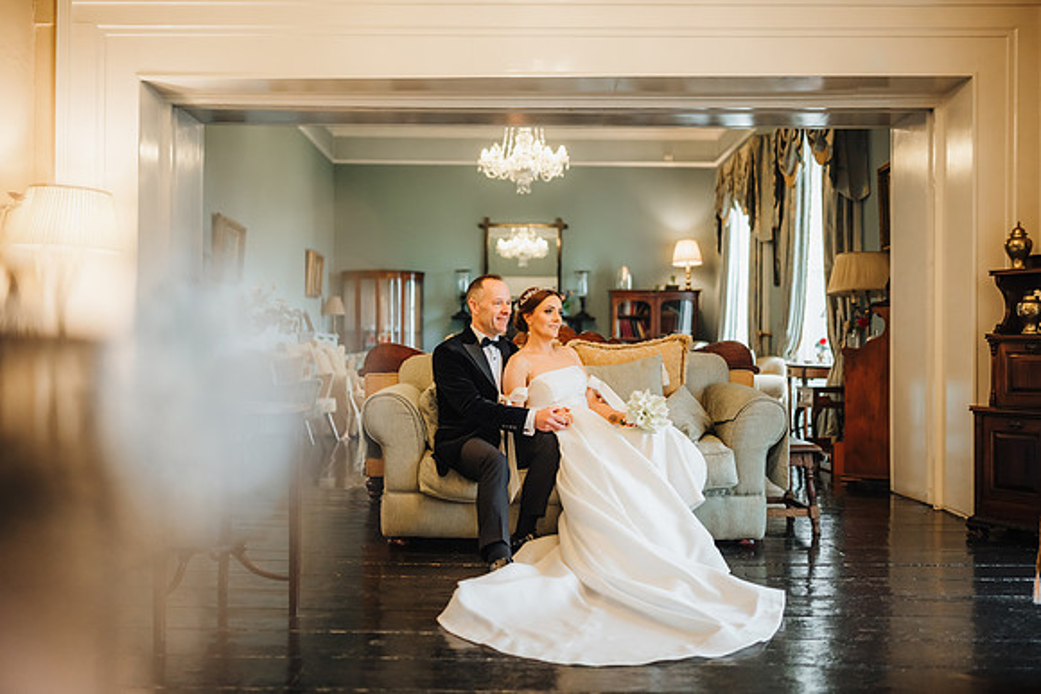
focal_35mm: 35
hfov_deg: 53.8
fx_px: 1026
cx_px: 520
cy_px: 347
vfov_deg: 37.4
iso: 800
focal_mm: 35
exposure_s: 1/320
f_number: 1.4
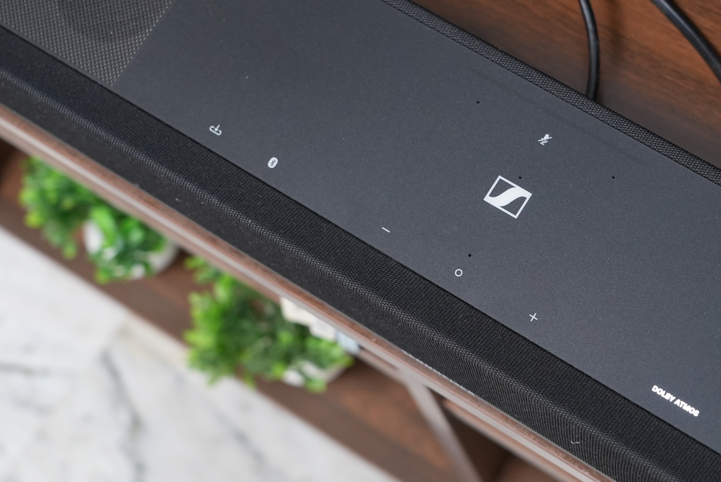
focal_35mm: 88
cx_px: 481
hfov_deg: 23.0
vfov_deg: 15.5
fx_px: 1763
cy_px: 195
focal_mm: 58
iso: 3200
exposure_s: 1/100
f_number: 5.6
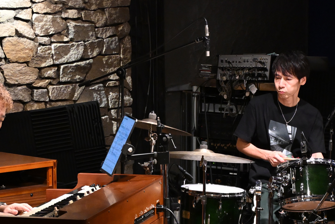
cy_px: 205
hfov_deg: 15.1
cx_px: 175
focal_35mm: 136
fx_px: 1265
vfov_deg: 10.0
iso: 4000
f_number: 4.8
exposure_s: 1/160
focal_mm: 47
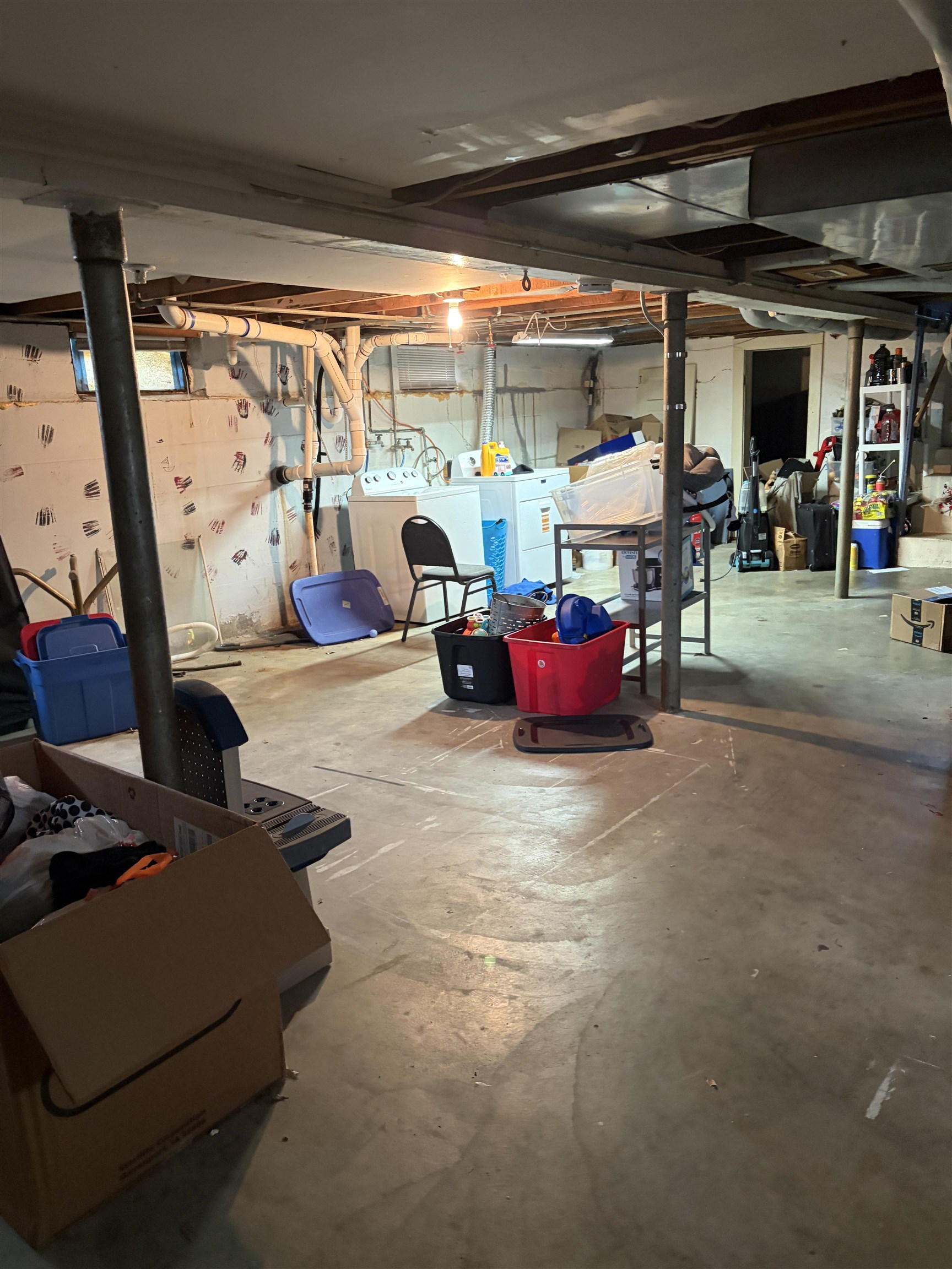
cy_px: 634
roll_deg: +2.9
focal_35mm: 26
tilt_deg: -13.6
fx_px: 953
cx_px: 476
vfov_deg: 67.3
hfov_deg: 53.1
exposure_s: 1/40
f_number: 1.6
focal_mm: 5.96
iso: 500
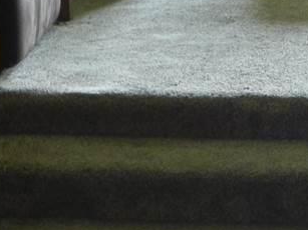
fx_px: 1521
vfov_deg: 8.6
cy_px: -14
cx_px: 354
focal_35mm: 171
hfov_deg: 11.4
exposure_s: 1/10.6
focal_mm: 7.3
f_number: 3.2
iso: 400
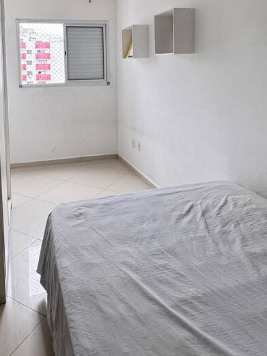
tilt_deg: -5.0
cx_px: 101
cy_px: 91
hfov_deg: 47.8
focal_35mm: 29
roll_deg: +0.8
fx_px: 298
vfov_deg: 58.6
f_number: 2.2
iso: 160
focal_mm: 2.22
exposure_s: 1/120
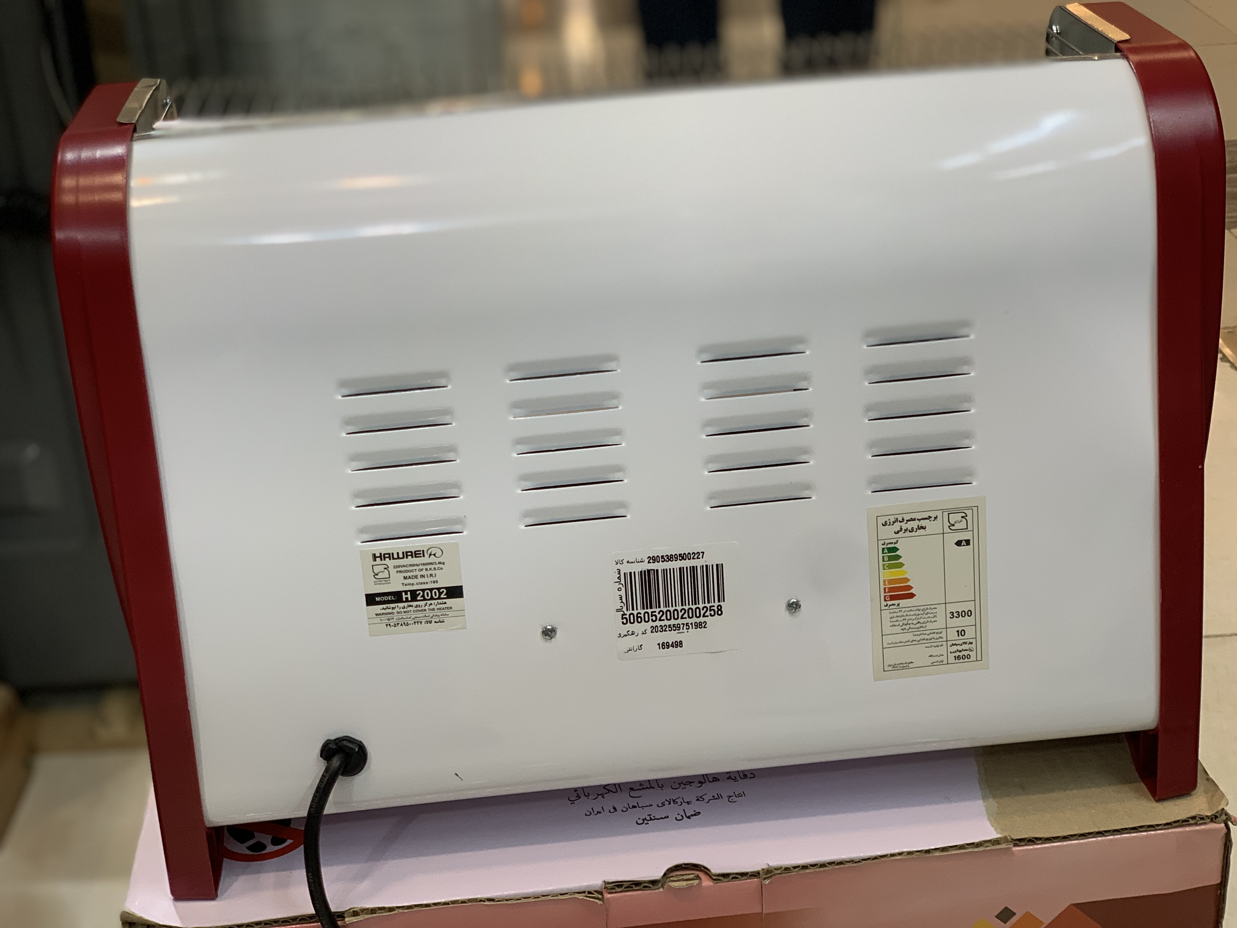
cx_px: 618
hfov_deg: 36.8
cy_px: 464
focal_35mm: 52
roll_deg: +3.8
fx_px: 1858
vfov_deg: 28.0
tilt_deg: -25.3
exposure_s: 1/100
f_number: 2.4
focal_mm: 6
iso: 80
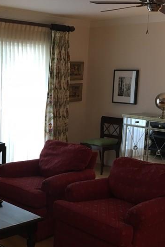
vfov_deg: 34.4
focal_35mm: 58
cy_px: 145
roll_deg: -1.1
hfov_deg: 23.0
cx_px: 31
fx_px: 399
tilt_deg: -9.3
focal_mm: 4.15
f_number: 2.2
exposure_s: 1/30
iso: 64
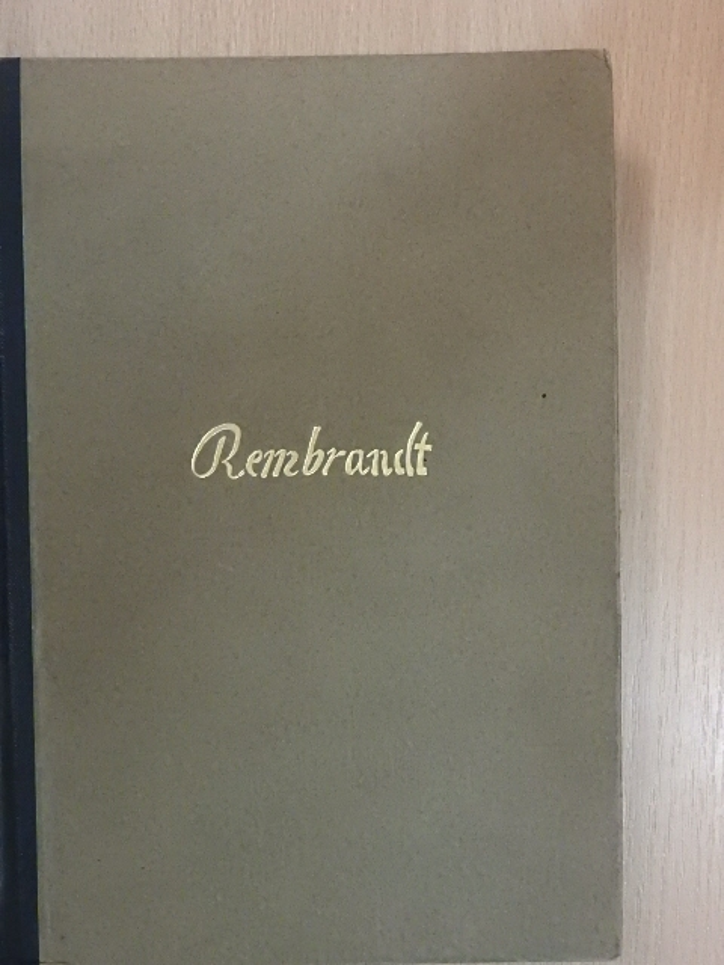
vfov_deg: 52.6
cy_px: 482
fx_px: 976
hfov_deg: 40.7
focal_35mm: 35
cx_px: 362
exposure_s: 1/80
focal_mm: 6.3
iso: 1600
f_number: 3.8
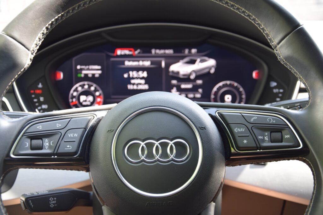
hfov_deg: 33.4
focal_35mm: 60
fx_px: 538
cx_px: 162
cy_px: 108
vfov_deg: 22.6
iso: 500
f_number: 4.5
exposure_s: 1/60
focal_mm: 40
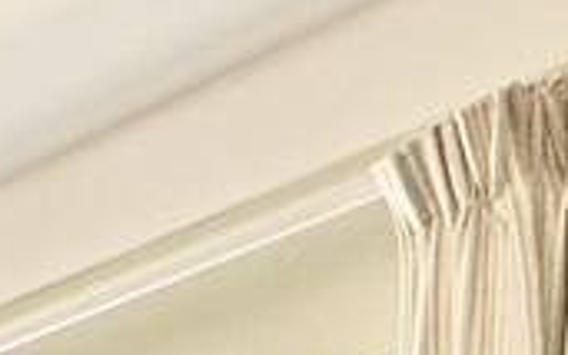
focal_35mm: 116
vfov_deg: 7.7
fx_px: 1796
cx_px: -536
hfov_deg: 15.0
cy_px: 1417
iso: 125
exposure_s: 1/99
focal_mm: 2.22
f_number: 2.2
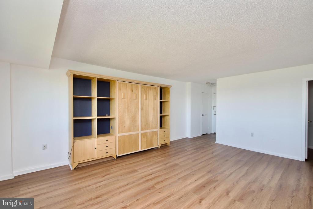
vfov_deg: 77.3
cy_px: 104
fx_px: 130
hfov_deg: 100.4
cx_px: 156
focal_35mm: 15
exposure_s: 1/40
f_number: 7.1
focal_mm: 10
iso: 320
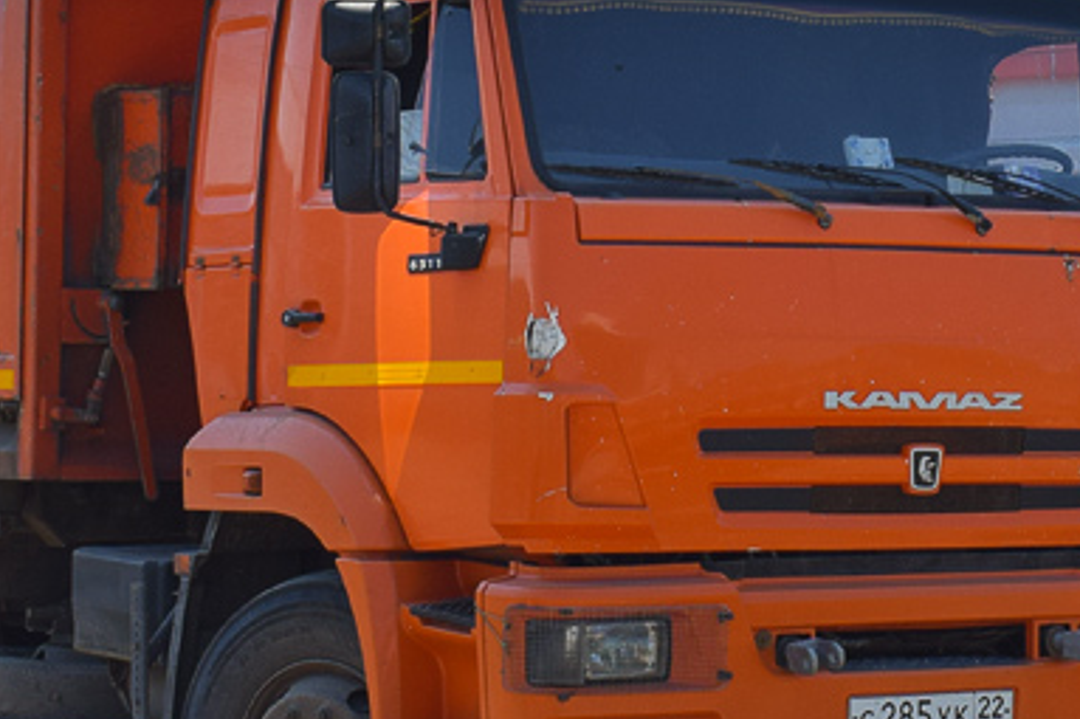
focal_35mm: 141
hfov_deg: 14.4
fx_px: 4228
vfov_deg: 9.7
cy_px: 124
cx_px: 964
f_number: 9
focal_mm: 30
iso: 200
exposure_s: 1/320
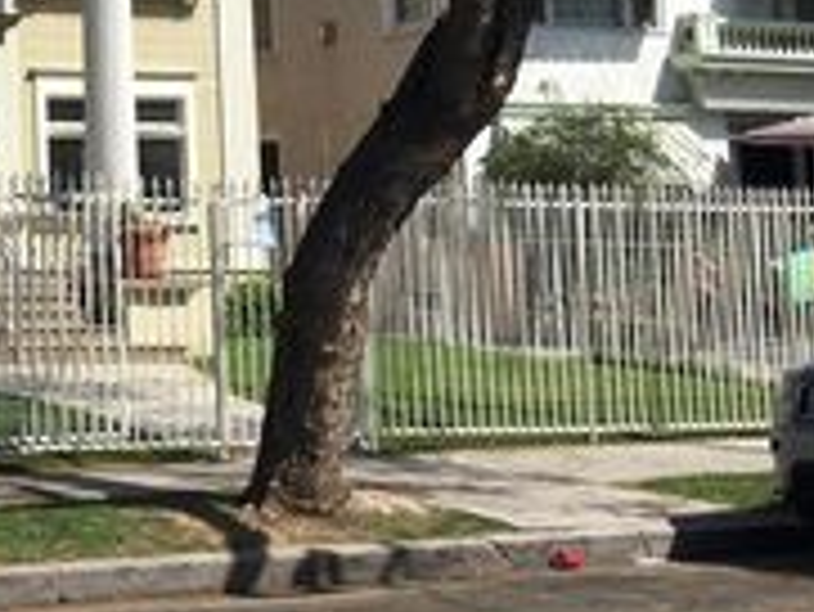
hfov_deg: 22.0
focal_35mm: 80
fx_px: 1882
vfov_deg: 18.0
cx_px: -234
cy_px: 7
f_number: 2.2
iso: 25
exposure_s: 1/1637
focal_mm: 4.15
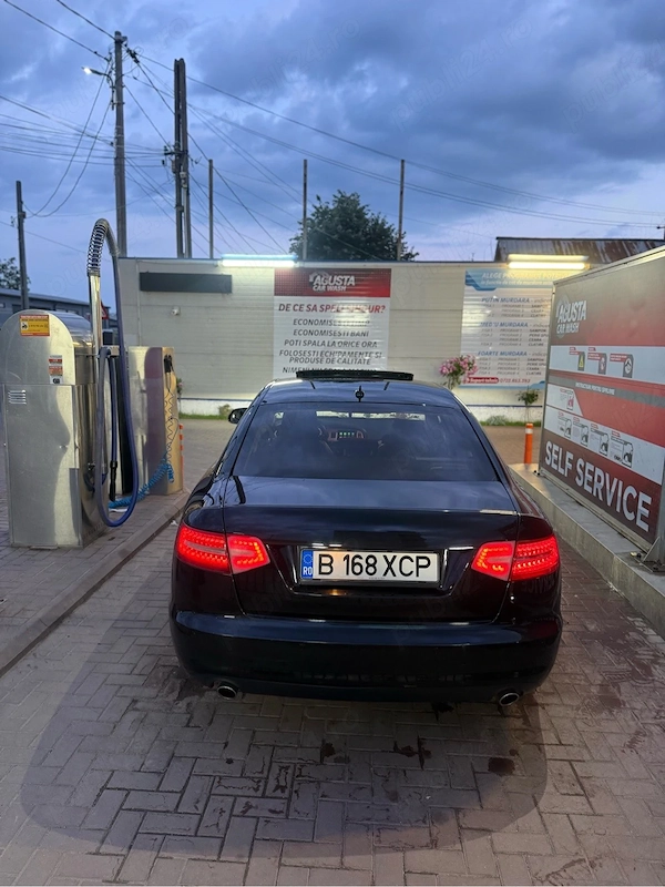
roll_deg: -1.1
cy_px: 444
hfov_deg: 56.8
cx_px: 332
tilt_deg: -8.9
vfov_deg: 71.6
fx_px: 615
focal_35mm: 24
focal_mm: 6.76
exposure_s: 1/50
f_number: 1.78
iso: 250
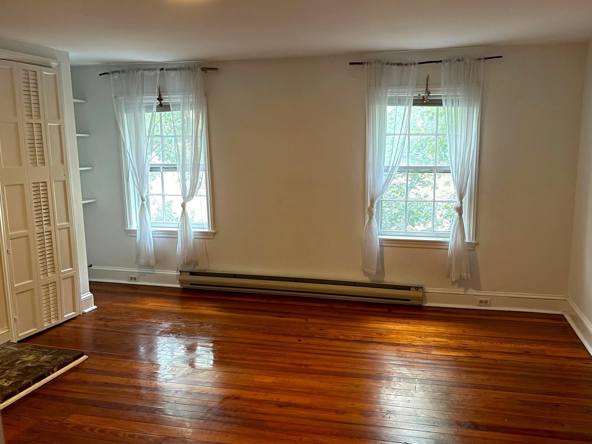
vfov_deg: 46.8
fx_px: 513
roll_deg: +0.5
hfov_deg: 59.9
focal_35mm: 30
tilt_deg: -9.1
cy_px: 226
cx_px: 322
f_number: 1.6
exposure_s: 1/40
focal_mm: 5.1
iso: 400
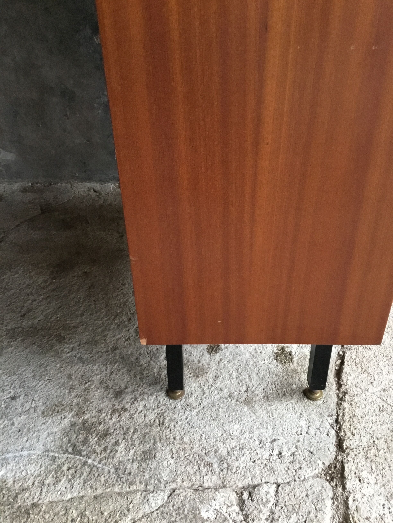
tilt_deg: -35.0
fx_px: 469
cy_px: 262
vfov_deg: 58.4
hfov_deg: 45.4
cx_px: 196
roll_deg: +2.2
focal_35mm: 31
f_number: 2.4
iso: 200
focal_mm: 3.3
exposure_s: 1/25
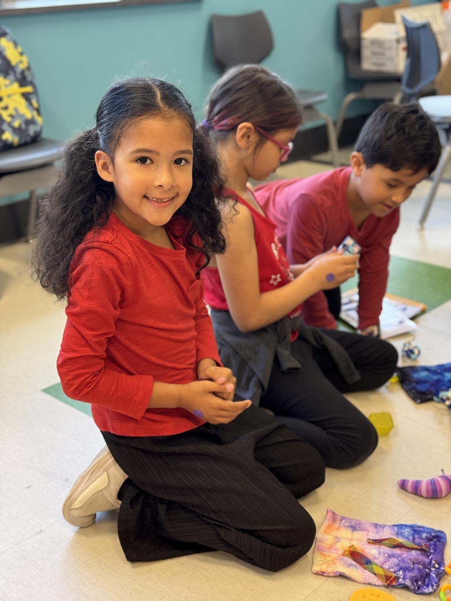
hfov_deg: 30.3
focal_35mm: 48
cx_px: 226
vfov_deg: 39.7
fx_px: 834
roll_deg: +2.5
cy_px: 300
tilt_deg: -22.4
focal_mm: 6.76
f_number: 1.78
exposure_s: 1/60
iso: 100
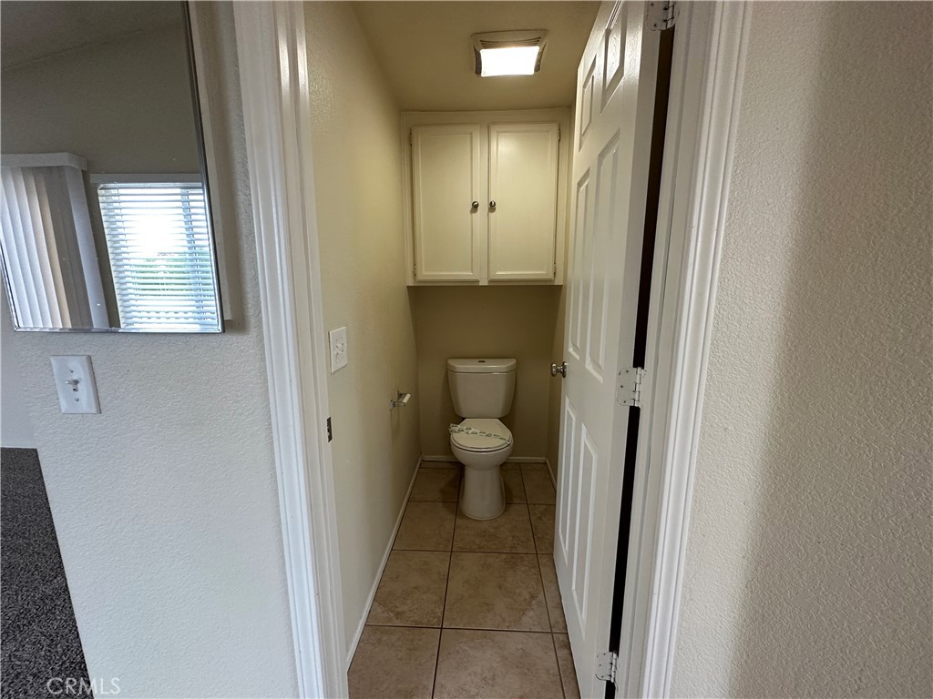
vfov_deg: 85.7
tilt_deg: -9.7
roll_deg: +0.0
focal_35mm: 14
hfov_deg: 102.1
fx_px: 377
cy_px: 350
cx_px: 466
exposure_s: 1/60
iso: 250
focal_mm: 2.22
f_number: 2.2
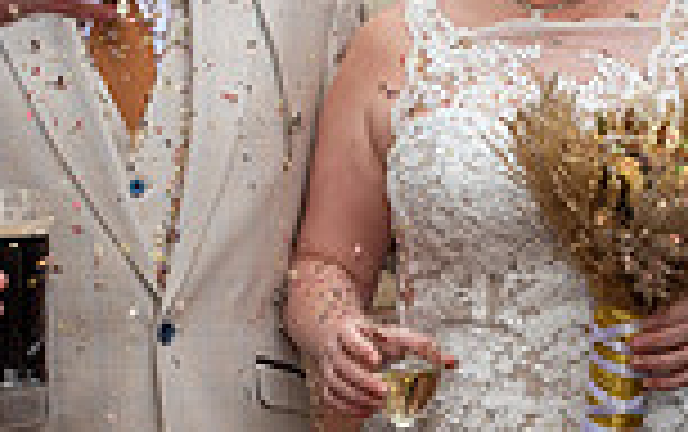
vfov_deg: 9.7
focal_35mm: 135
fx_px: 2534
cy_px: 428
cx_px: 427
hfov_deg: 15.4
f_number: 4
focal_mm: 35
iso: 320
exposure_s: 1/320
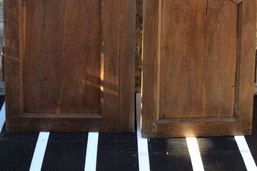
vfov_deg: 21.2
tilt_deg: -16.5
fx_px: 414
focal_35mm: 58
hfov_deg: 34.5
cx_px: 137
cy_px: -52
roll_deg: -2.0
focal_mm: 3.3
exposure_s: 1/100
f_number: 2.4
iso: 50
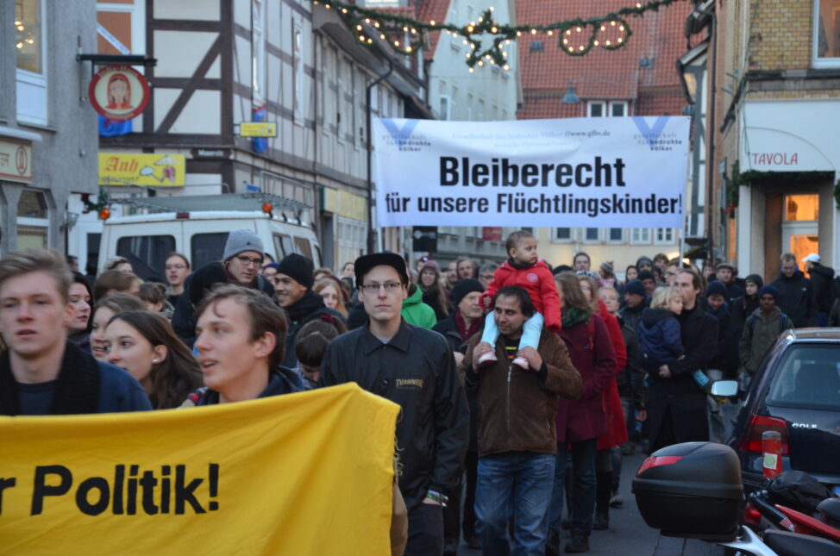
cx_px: 420
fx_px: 2445
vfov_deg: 13.0
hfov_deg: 19.5
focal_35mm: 105
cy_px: 278
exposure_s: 1/30
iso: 1600
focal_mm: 70
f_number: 5.3
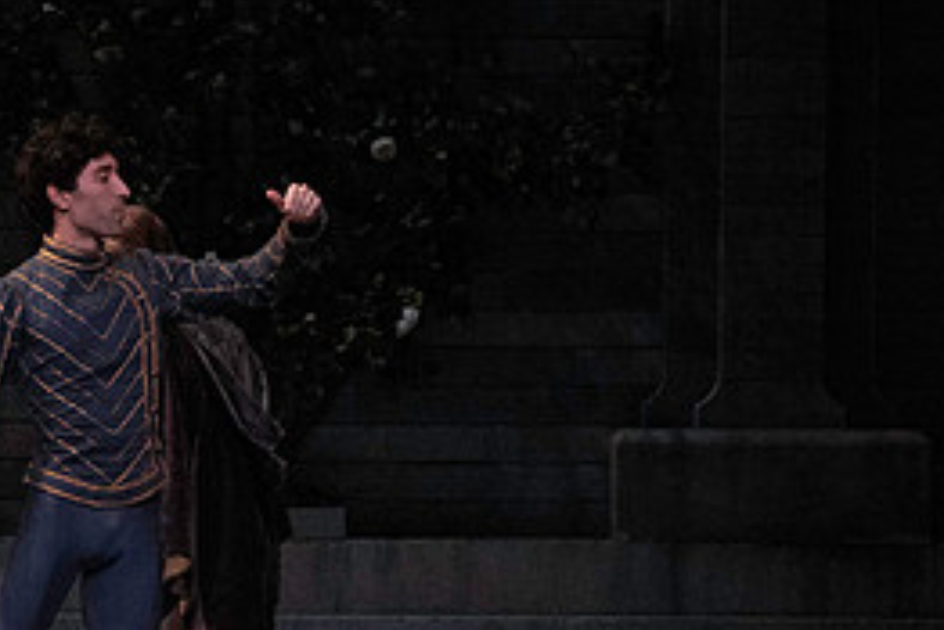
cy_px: 319
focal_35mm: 408
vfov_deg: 3.4
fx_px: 10704
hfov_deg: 5.0
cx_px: 256
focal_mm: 184
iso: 16000
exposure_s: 1/400
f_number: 11
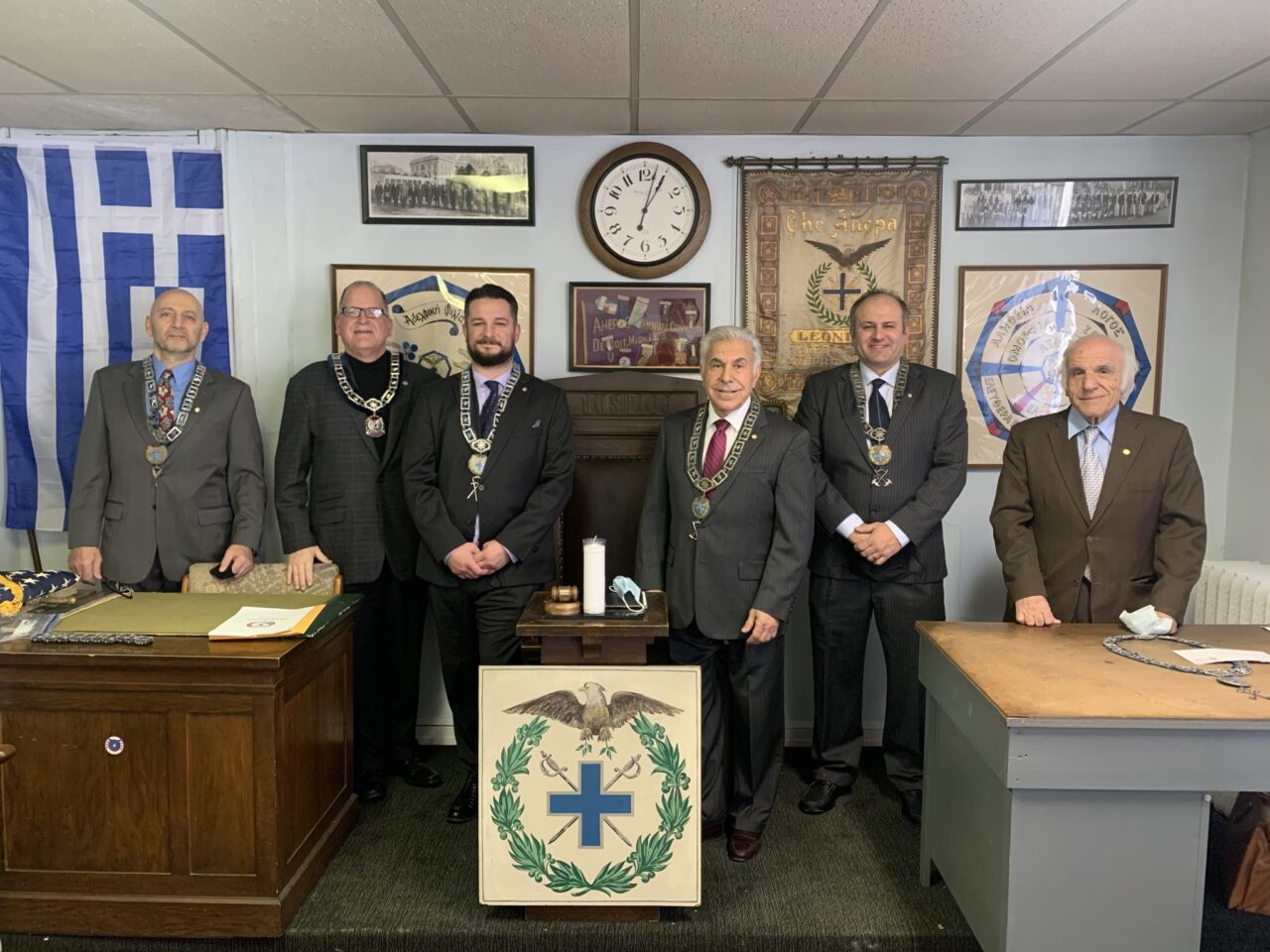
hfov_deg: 67.3
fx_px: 954
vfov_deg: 53.1
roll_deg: -1.0
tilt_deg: -5.6
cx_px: 635
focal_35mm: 26
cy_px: 476
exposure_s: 1/40
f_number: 1.8
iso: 320
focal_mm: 4.25
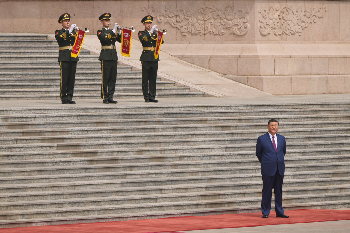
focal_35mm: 418
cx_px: 175
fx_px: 4062
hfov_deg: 4.9
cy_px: 116
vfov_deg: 3.3
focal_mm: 279
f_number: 6.3
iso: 320
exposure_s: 1/1600
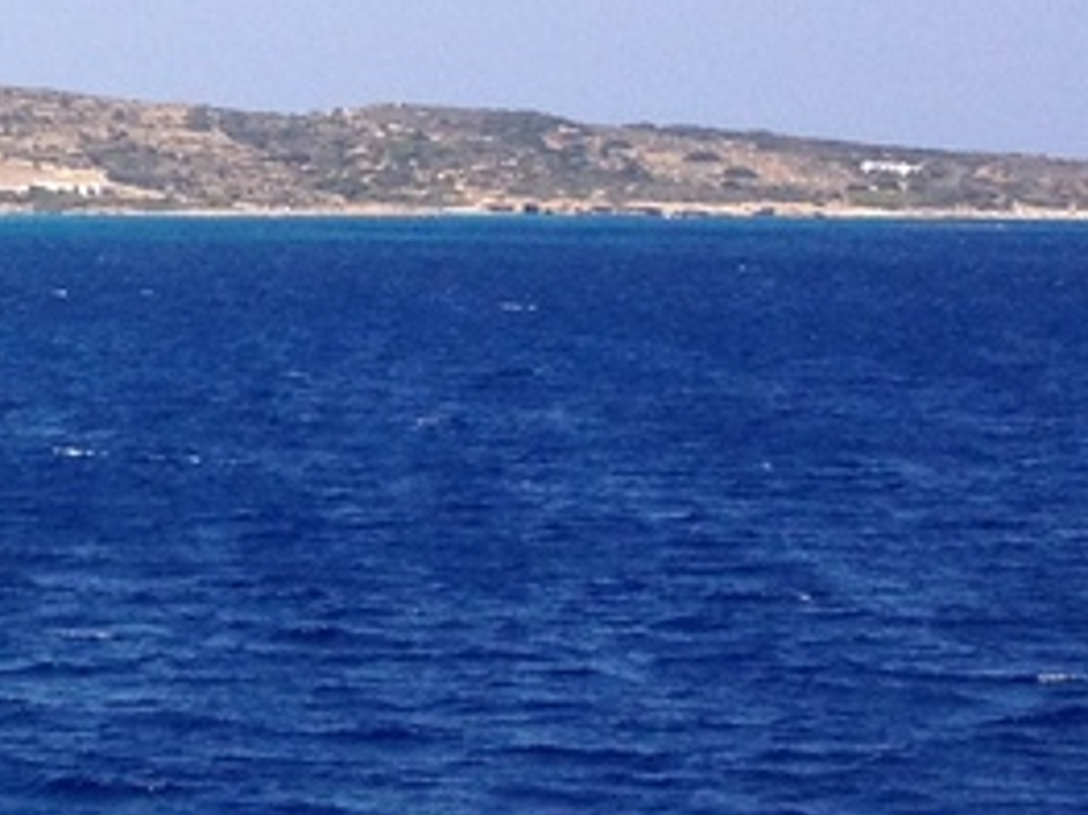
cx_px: -1340
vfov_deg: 9.2
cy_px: 54
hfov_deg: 10.9
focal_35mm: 160
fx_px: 5027
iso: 50
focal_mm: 4.28
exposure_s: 1/1623
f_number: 2.4
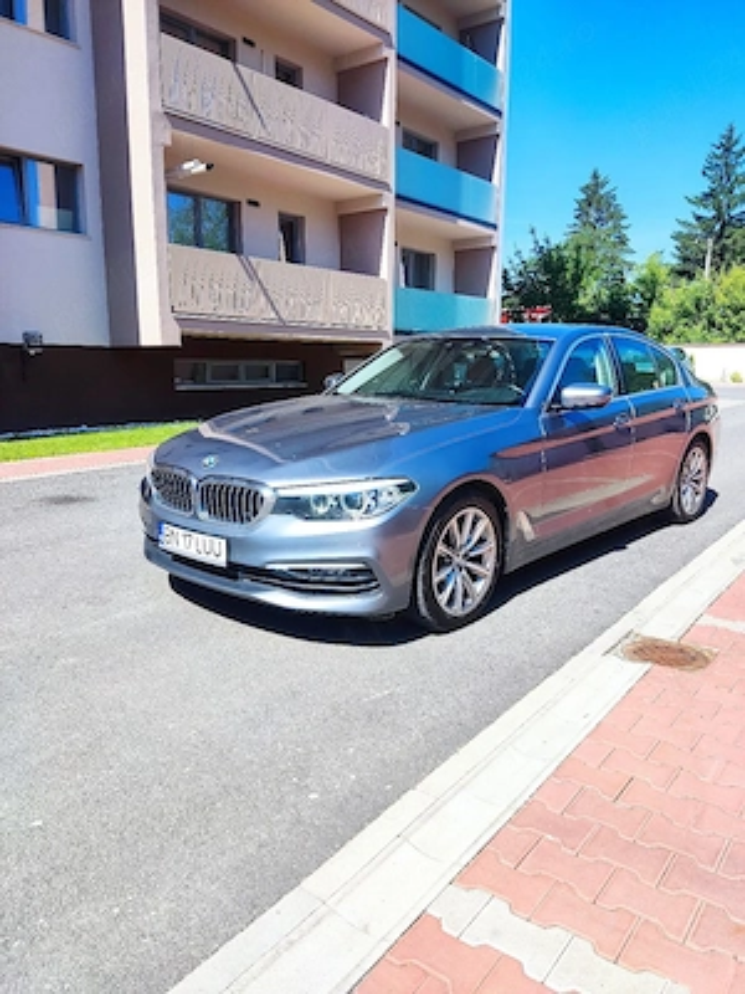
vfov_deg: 69.4
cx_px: 372
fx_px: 717
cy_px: 497
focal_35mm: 25
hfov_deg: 54.9
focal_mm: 4.71
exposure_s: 1/1250
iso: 50
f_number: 1.79
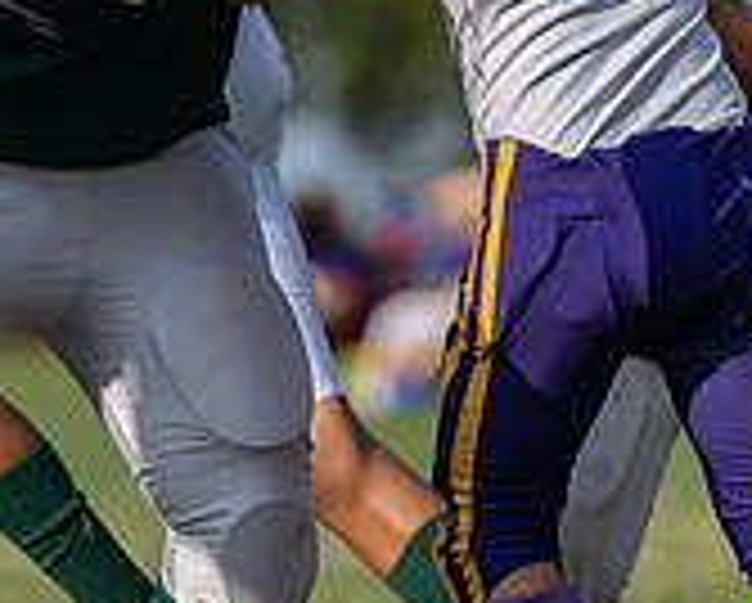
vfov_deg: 2.1
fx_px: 16355
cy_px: -20
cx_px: 90
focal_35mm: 734
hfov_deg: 2.6
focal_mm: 179
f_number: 2.8
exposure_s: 1/2500
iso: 100
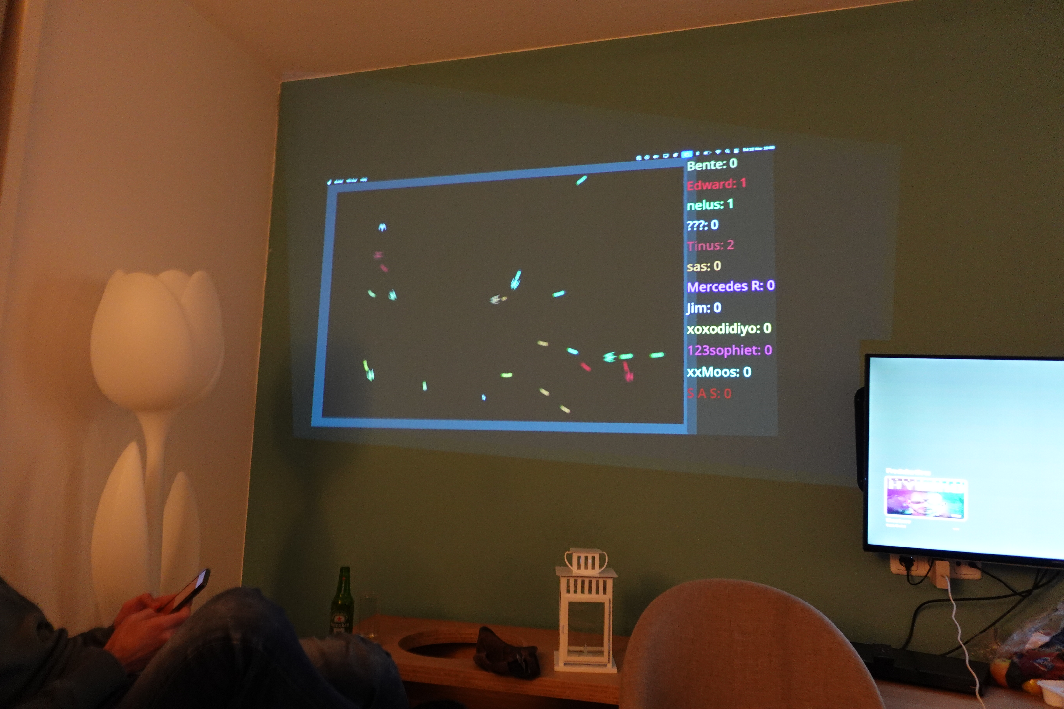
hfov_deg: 73.7
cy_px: 354
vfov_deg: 53.1
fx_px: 709
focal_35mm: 24
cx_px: 532
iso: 800
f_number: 1.8
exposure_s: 1/13
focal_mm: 9.4
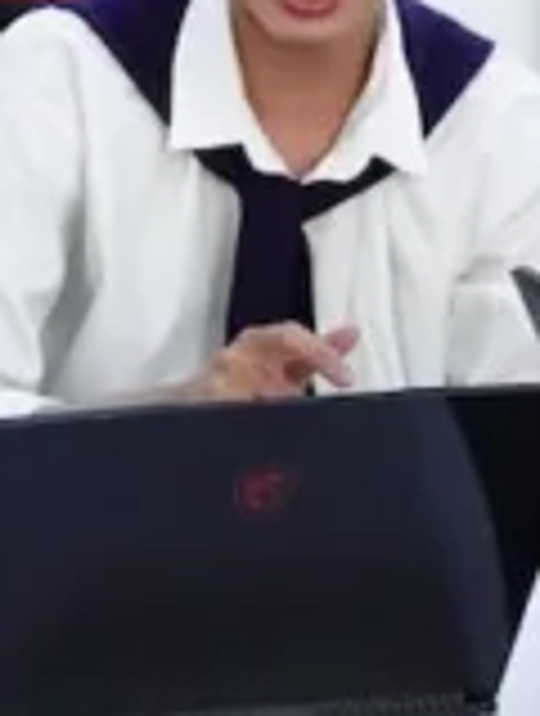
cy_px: 27
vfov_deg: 9.2
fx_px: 4413
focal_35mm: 213
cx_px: 212
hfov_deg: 7.0
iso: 2500
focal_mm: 16.92
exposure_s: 1/160
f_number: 3.2
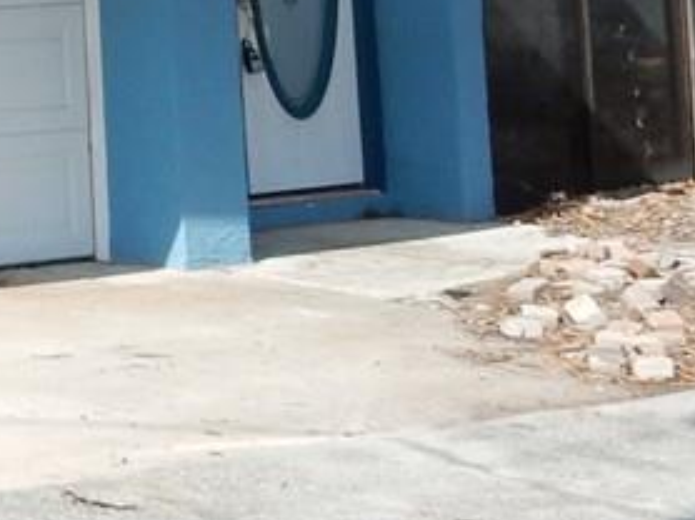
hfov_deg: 12.0
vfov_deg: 9.7
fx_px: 2889
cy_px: -422
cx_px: -760
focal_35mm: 144
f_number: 3.7
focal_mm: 4.5
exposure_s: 1/1000
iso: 125
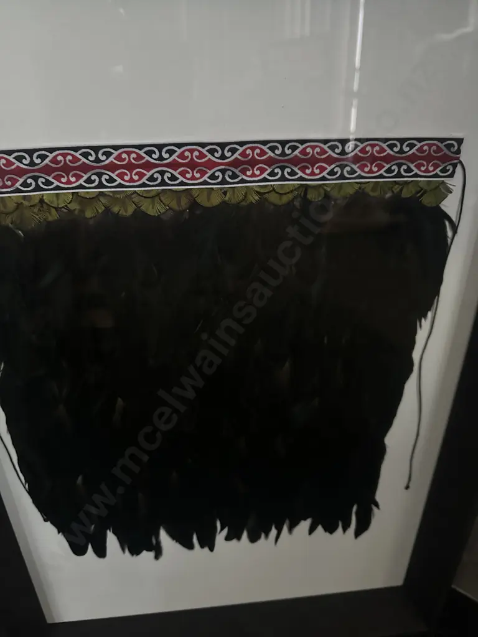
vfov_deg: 71.6
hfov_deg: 56.8
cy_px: 318
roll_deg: -0.7
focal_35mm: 24
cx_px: 239
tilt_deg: -33.0
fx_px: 442
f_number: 1.78
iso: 1250
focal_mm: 6.86
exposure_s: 1/25
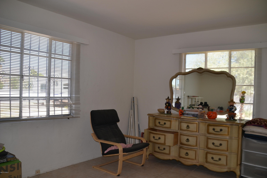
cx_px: 134
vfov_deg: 43.6
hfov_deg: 61.9
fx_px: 222
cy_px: 89
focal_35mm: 30
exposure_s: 1/125
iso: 125
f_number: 4
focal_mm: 20
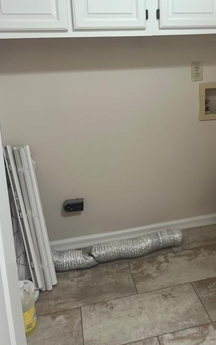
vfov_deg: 50.8
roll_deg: +0.9
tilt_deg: -13.5
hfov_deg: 33.0
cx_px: 158
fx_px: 358
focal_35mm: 38
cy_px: 120
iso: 160
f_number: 1.5
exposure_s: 1/60
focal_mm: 5.7
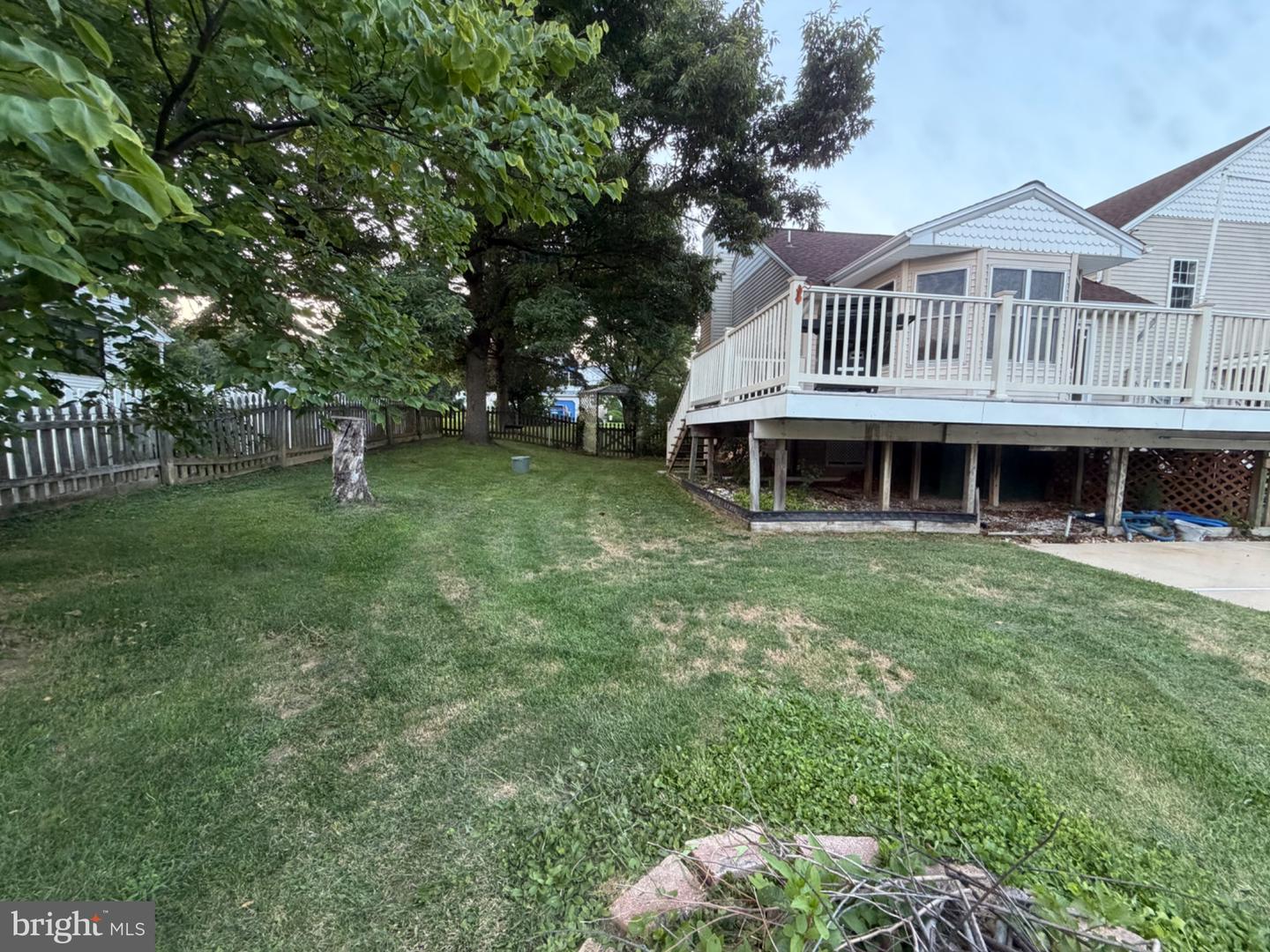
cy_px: 476
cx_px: 635
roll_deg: -0.1
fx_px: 514
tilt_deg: -4.1
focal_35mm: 14
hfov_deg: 102.1
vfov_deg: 85.7
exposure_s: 1/110
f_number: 2.2
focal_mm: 2.22
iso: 320
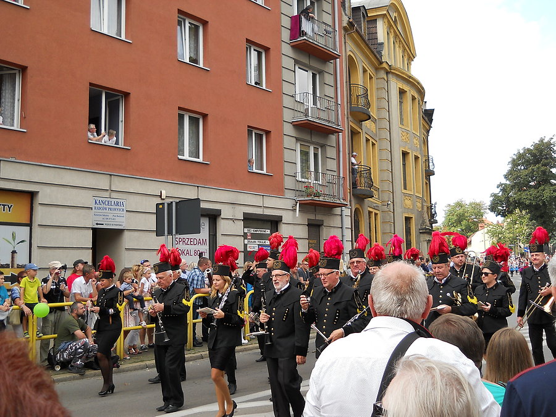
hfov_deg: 45.8
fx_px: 659
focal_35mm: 41
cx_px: 278
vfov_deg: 35.1
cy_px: 208
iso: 80
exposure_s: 1/320
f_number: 3.1
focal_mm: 6.72
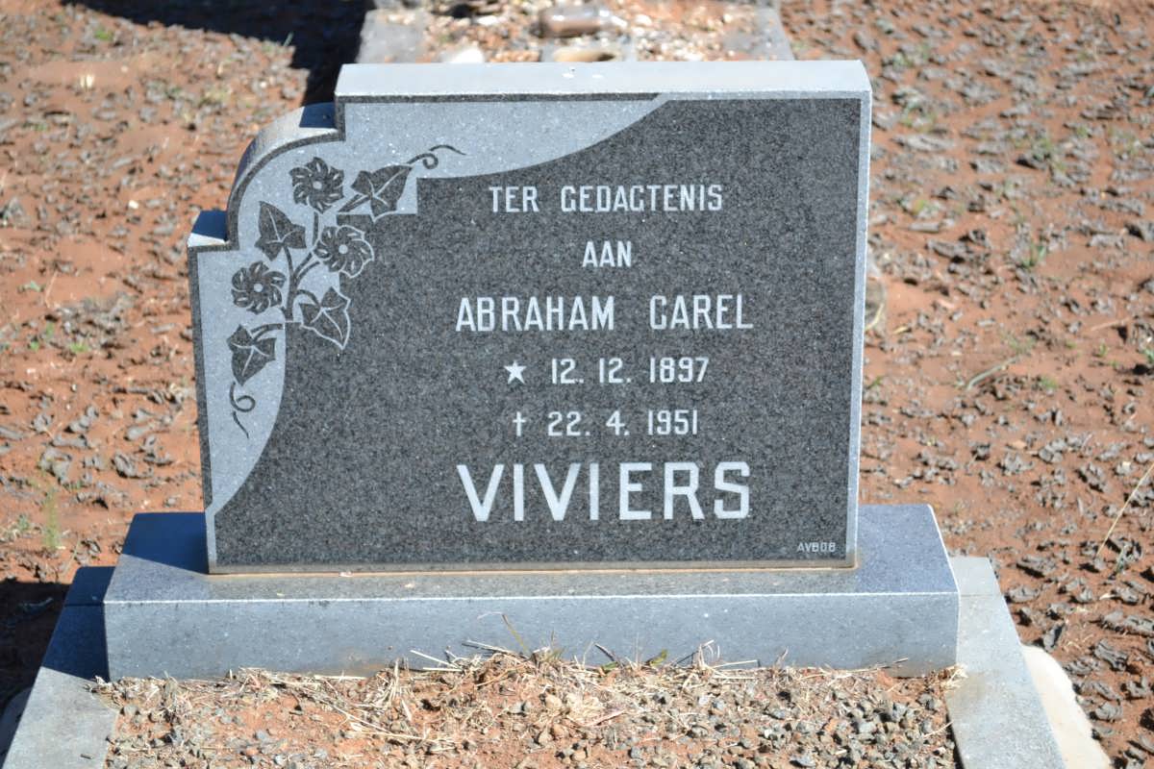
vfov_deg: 16.6
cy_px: 384
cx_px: 577
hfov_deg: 24.6
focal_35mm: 82
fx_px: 2644
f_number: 5.6
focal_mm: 55
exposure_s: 1/125
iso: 250
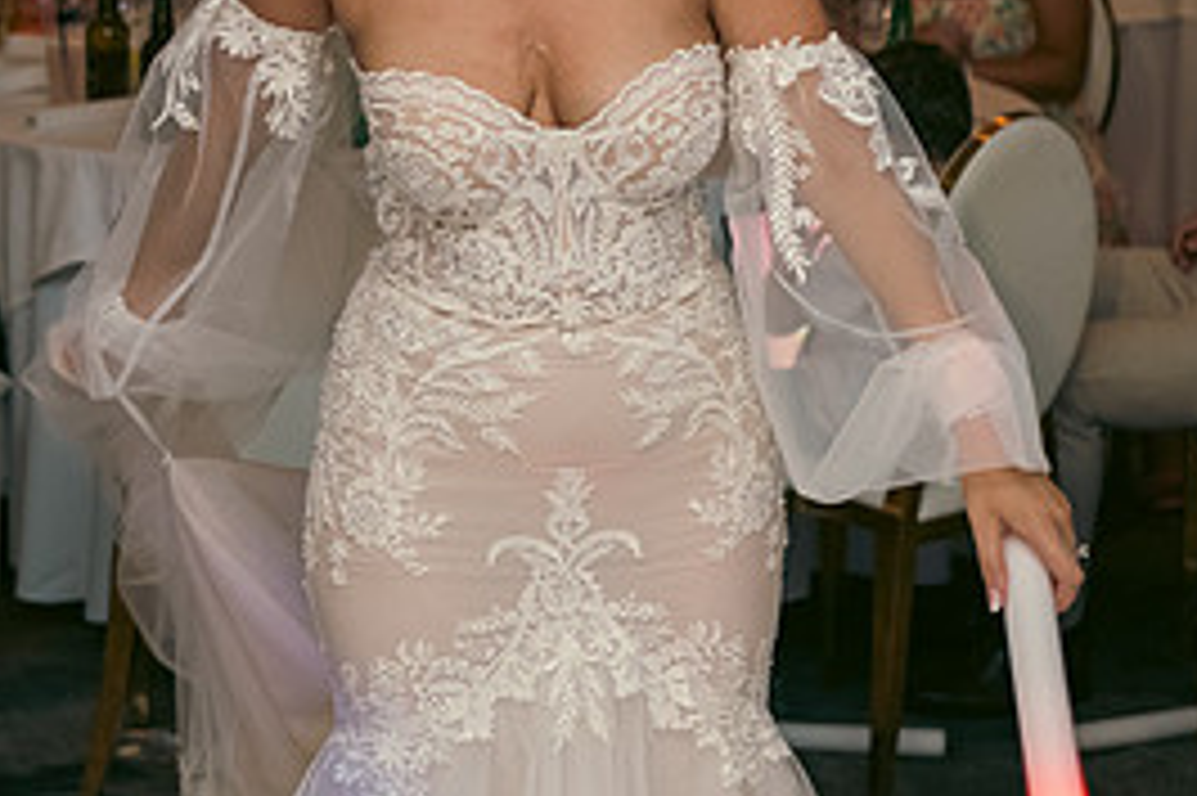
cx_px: 436
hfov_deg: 17.0
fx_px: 3987
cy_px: -20
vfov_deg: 11.3
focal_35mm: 120
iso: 800
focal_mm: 55
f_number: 3.5
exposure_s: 1/160
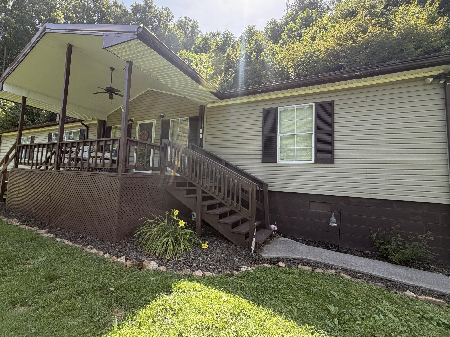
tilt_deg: +6.0
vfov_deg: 74.7
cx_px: 189
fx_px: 221
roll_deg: -3.2
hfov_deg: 90.3
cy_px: 159
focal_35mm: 17
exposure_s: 1/336
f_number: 2.2
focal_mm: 2.22
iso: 50
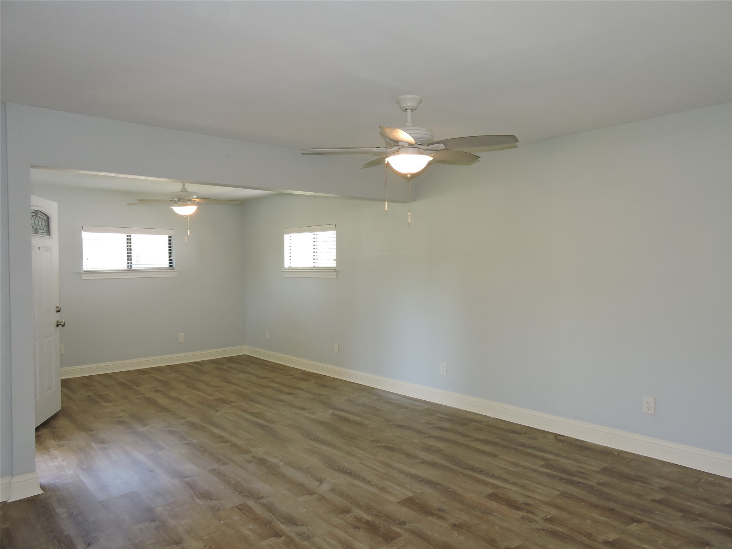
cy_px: 274
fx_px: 508
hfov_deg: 71.6
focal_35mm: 24
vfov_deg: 56.8
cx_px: 366
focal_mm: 4.3
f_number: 3.3
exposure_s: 1/40
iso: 220
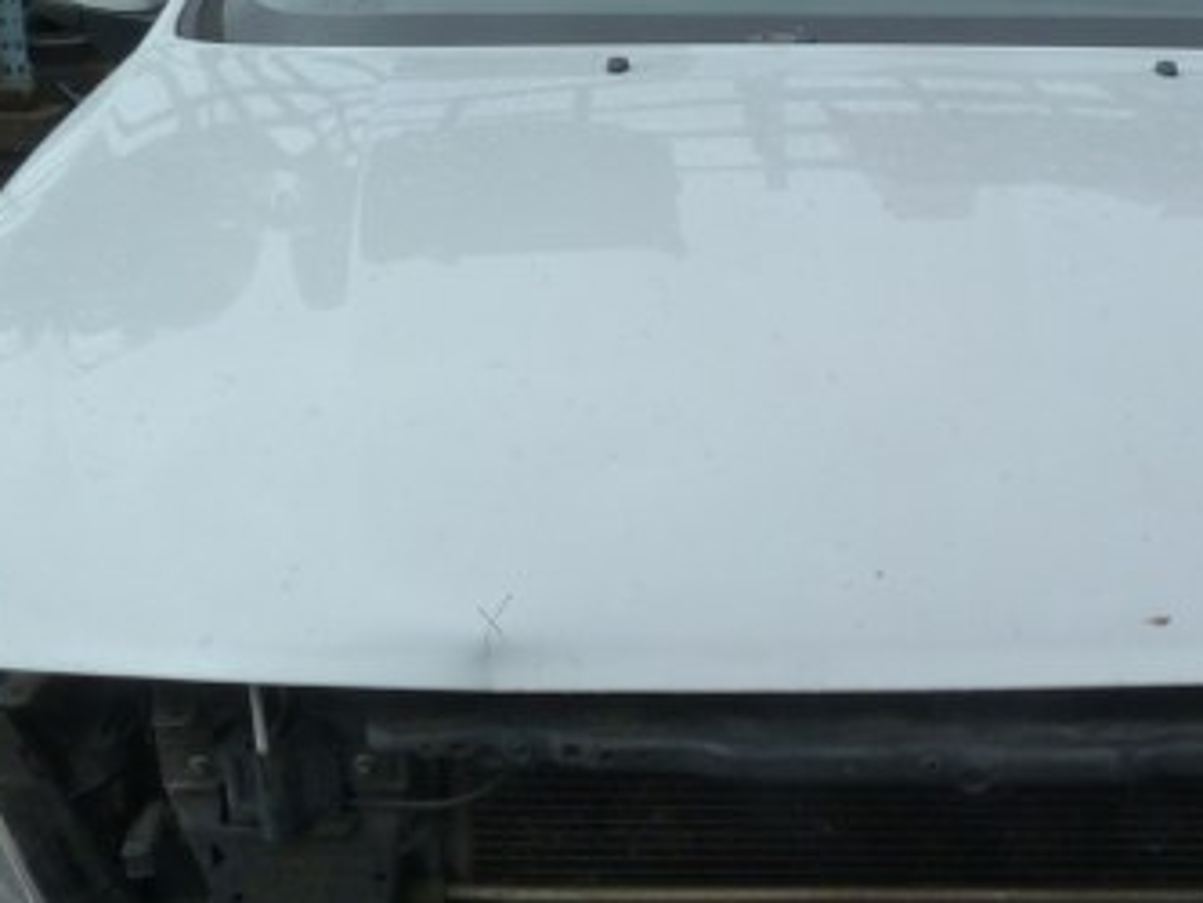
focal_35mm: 60
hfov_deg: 31.5
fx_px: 2086
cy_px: 498
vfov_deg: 24.4
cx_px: 936
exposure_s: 1/320
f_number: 5.6
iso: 125
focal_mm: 4.5
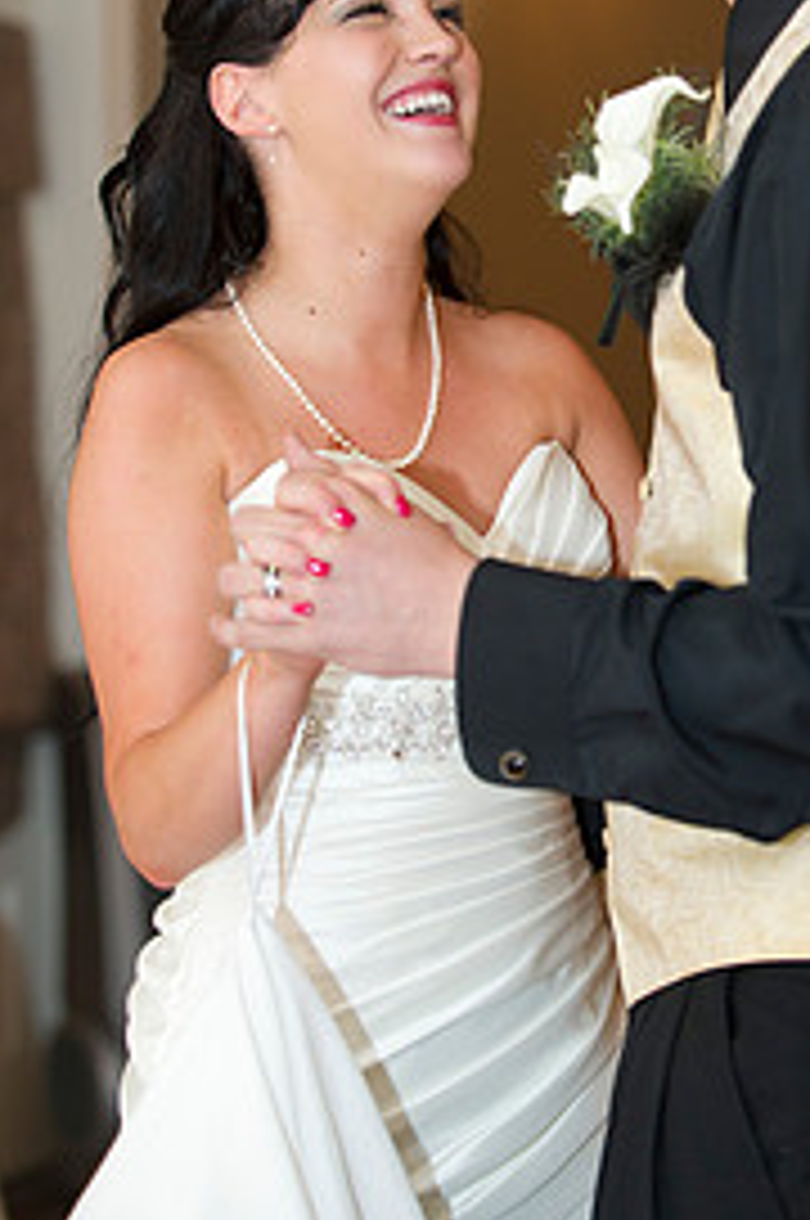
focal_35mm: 133
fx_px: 4500
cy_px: 396
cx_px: 623
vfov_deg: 15.4
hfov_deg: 10.3
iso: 2000
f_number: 2.8
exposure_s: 1/60
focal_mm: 80
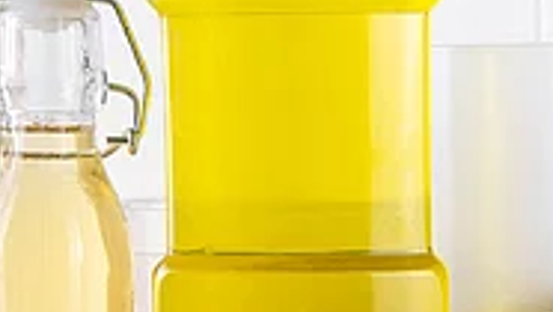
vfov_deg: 6.6
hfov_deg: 11.7
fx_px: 2700
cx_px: 276
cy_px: 65
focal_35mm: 184
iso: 100
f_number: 18
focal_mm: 68
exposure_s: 1/200
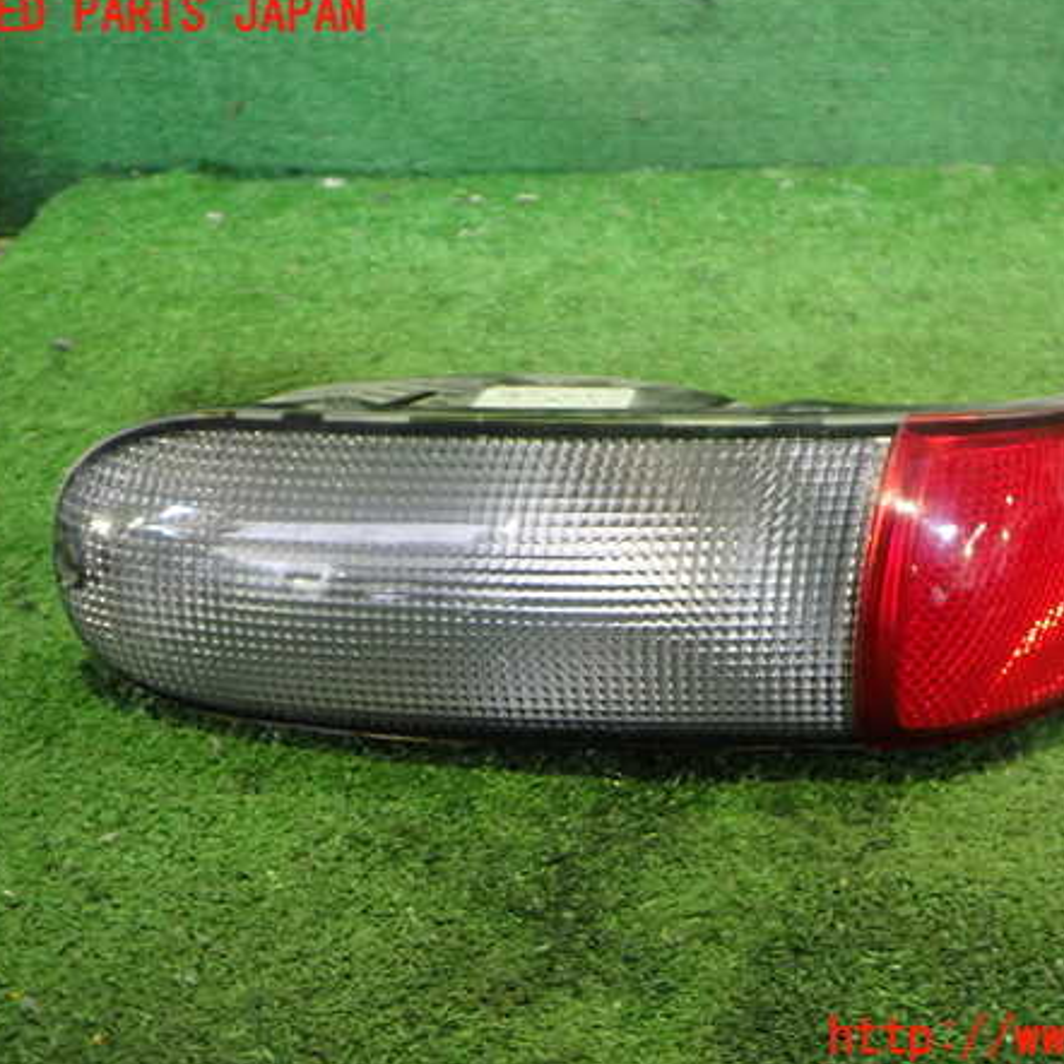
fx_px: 1252
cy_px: 527
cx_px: 650
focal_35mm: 36
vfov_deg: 46.0
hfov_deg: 45.7
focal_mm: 5.4
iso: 640
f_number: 2.3
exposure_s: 1/30
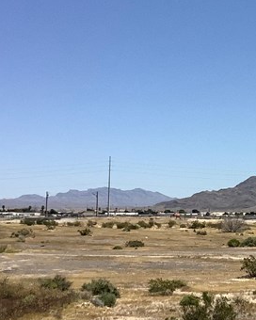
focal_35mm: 91
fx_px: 862
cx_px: 285
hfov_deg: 16.4
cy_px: 119
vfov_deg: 21.0
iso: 25
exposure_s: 1/2632
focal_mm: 3.3
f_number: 2.4
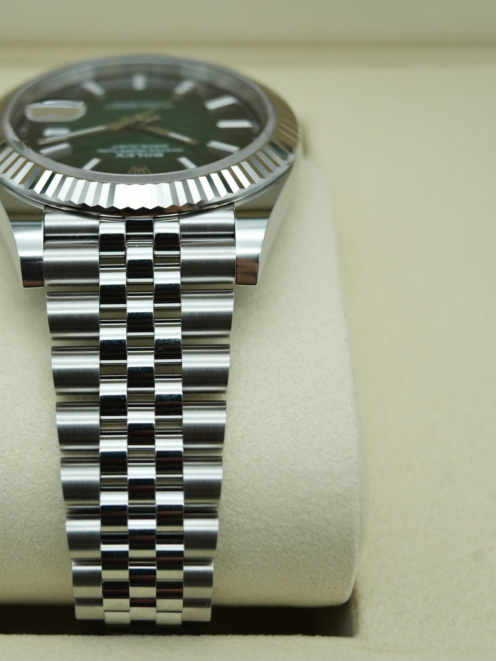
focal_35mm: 51
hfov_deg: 28.2
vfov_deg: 37.5
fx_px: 974
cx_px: 135
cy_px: 331
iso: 400
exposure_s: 1/250
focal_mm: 35
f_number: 5
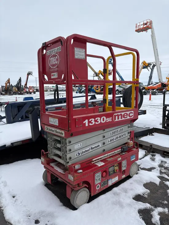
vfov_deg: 67.3
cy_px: 112
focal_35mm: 26
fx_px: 169
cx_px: 84
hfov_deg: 53.1
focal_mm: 5.96
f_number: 1.6
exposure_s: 1/3650
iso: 50
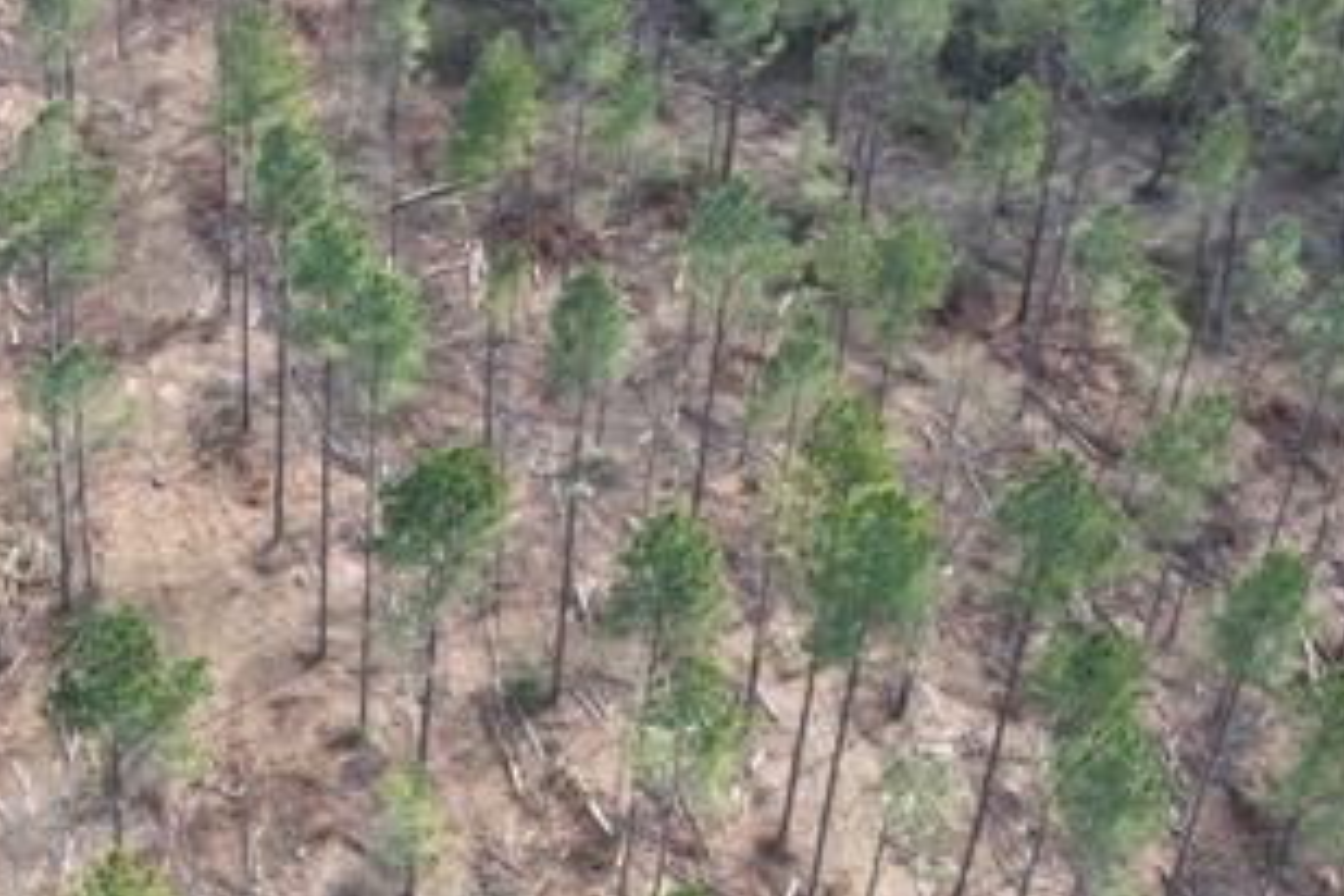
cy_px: 1166
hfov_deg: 27.1
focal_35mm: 73
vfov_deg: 17.5
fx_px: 2725
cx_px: 257
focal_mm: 8.38
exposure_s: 1/180
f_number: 2.8
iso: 100
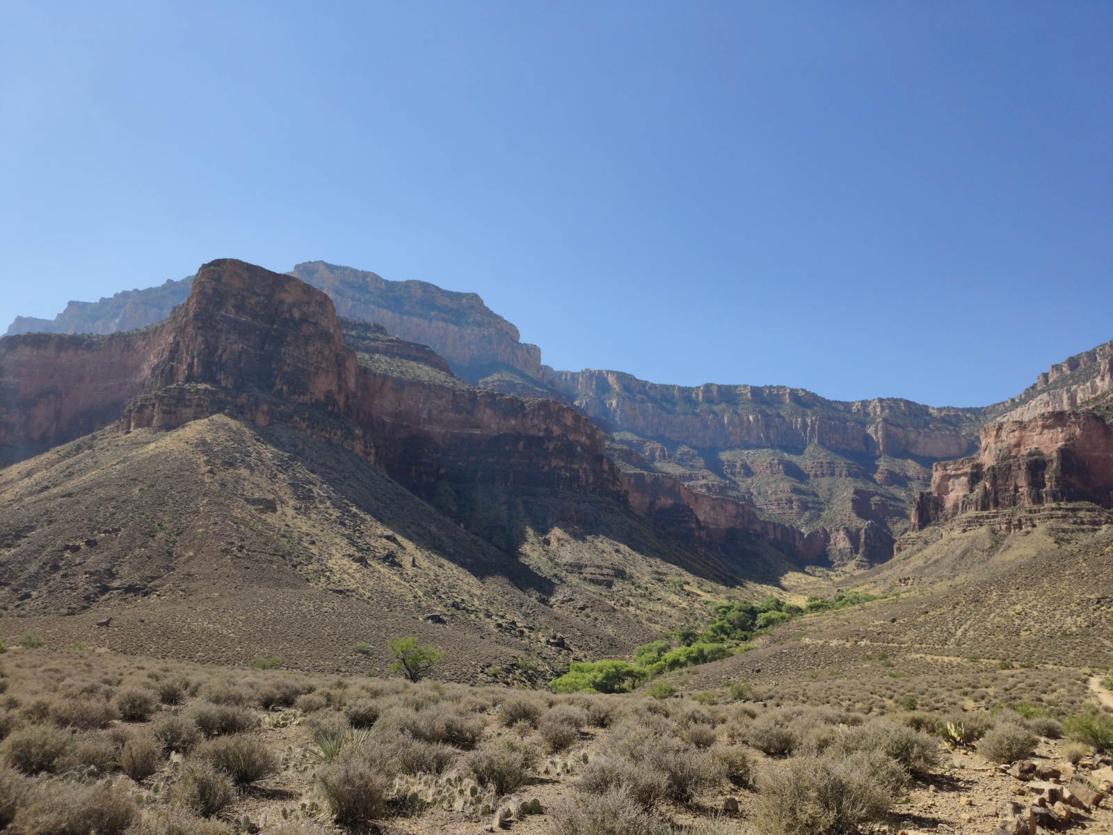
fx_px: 868
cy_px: 418
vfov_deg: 51.4
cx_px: 556
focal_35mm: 27
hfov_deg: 65.3
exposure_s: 1/1766
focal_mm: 4.75
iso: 112
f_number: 1.75
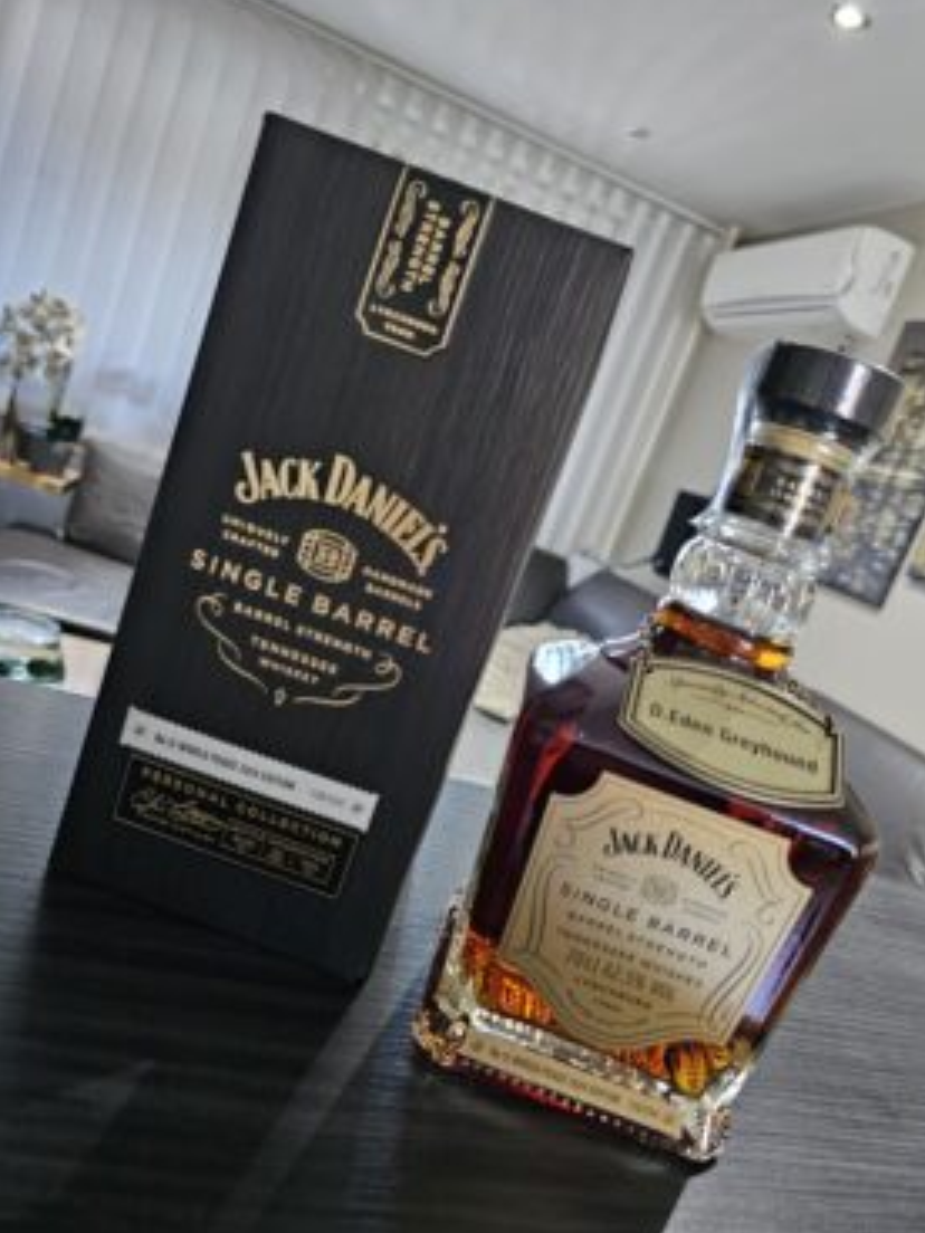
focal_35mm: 25
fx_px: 891
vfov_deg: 69.4
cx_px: 496
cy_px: 630
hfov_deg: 54.8
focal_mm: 6.3
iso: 640
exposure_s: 1/33
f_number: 1.7
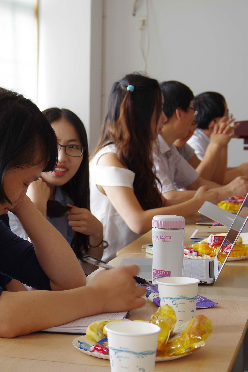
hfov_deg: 15.5
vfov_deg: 23.6
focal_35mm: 86
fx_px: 889
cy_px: 182
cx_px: -21
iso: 200
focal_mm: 31
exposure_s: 1/20
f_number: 5
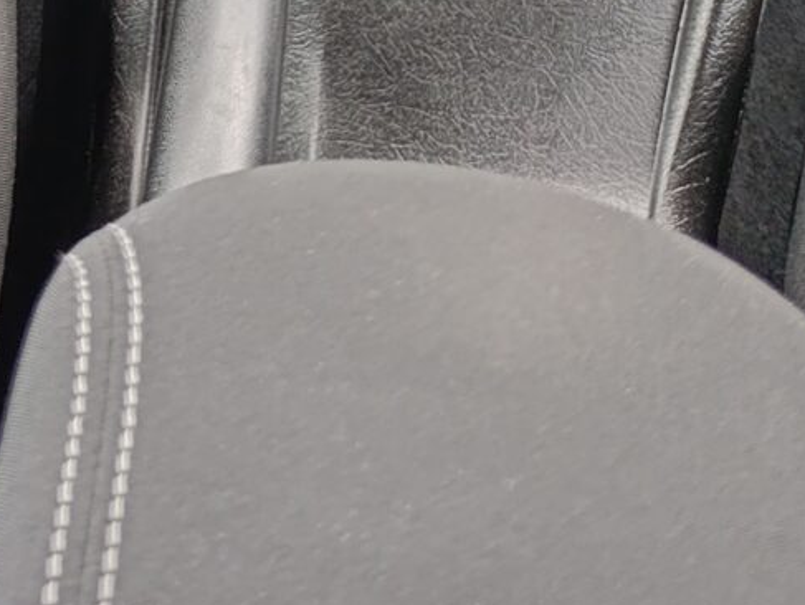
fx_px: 2816
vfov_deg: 10.5
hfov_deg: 15.5
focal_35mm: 121
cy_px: -874
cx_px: -235
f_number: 1.6
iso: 250
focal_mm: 6.14
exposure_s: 1/100
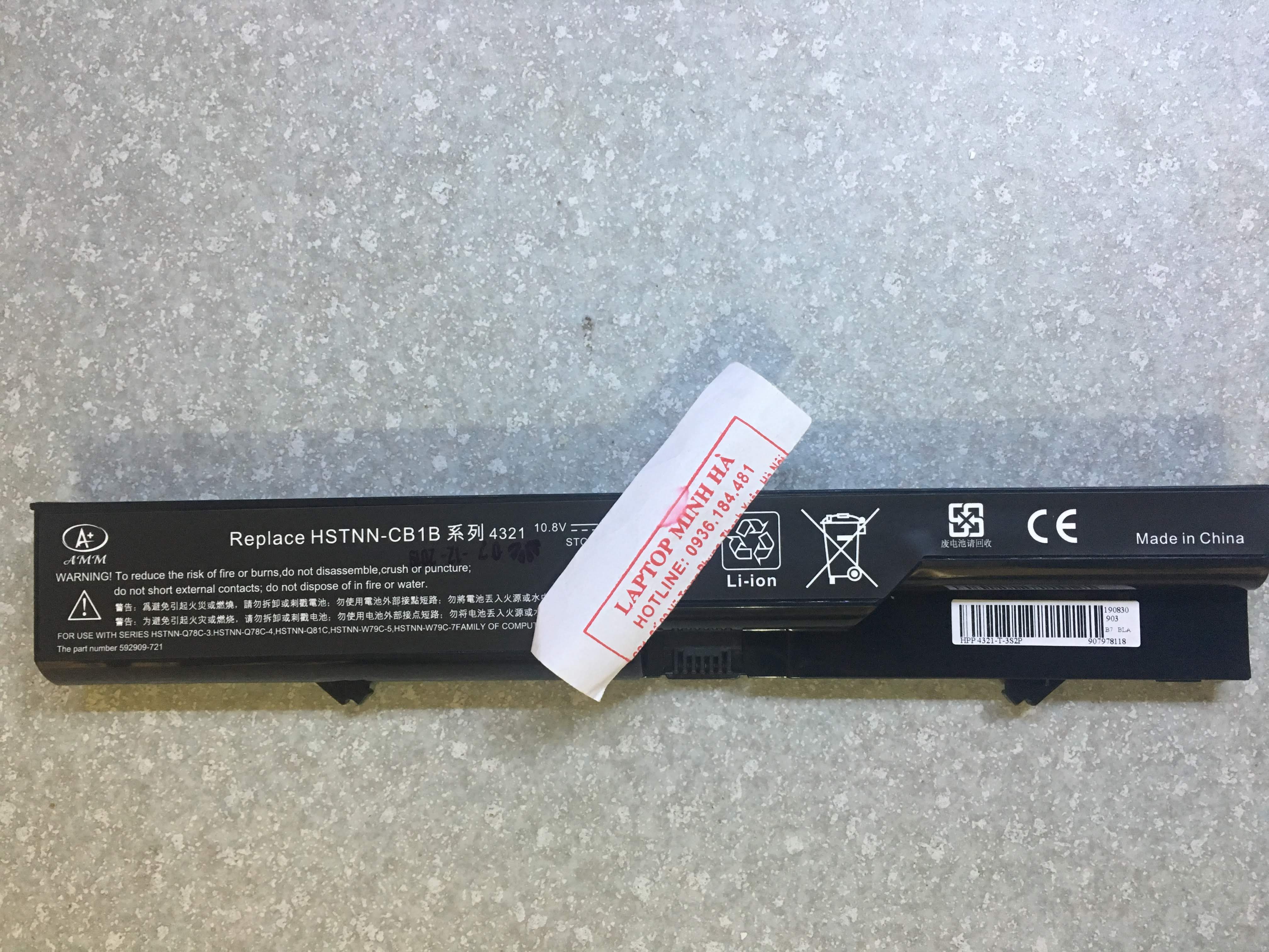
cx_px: 634
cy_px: 476
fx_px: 1063
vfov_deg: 48.2
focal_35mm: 29
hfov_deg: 61.7
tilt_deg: -86.4
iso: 200
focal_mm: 4.15
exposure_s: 1/33
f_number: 2.2
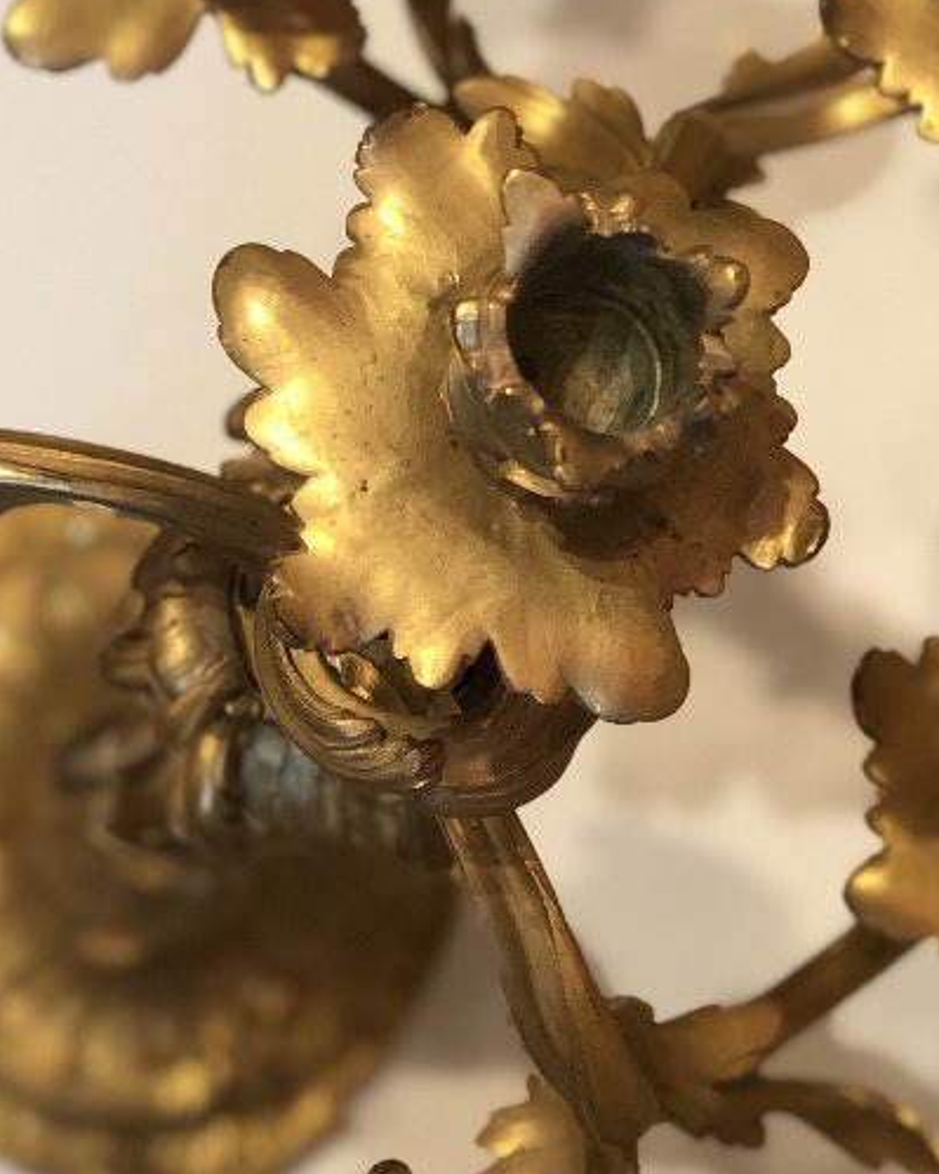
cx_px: 304
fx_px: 4239
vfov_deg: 15.7
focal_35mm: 122
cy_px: 292
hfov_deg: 12.6
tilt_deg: -74.4
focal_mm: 6
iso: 100
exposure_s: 1/50
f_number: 2.4
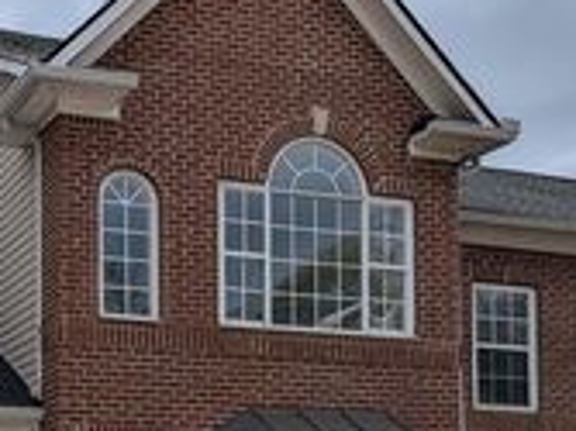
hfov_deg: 26.2
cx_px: 62
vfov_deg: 19.5
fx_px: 1197
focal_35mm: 72
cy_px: 488
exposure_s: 1/4016
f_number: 1.7
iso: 28
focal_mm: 4.53
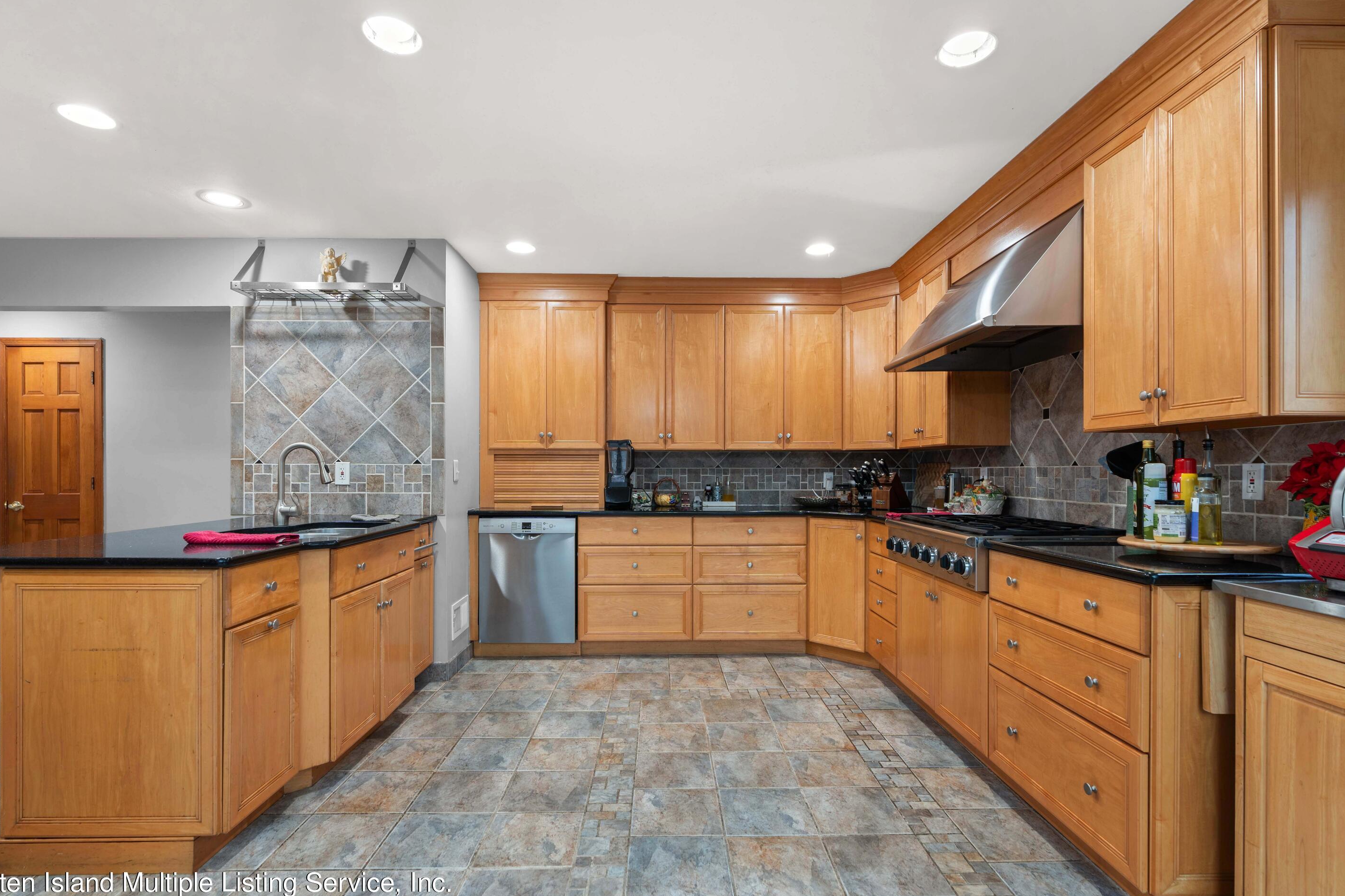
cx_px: 671
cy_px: 450
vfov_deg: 70.4
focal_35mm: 17
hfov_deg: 93.3
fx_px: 635
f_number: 9
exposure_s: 1/1.67
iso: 250
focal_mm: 16
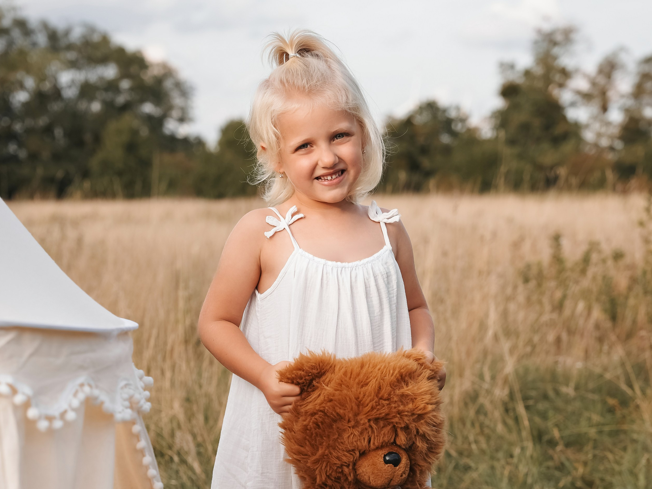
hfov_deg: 23.6
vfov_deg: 17.3
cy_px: 510
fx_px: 1559
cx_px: 313
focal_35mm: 83
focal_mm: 52.5
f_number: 3.5
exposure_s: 1/320
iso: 100
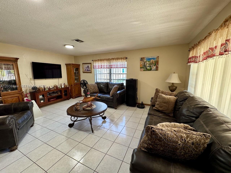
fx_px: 93
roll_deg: +0.5
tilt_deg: -8.2
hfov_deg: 102.1
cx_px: 116
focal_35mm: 14
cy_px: 86
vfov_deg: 85.7
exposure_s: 1/60
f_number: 2.2
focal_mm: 2.22
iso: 250
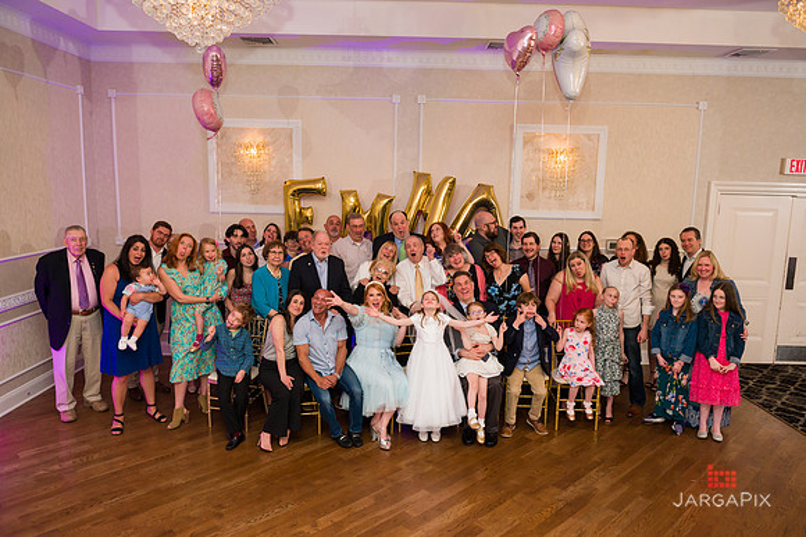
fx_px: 582
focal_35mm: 26
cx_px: 403
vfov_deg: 49.5
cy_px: 268
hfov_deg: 69.4
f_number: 5
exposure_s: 1/200
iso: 1250
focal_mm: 26
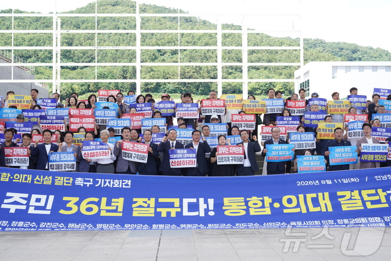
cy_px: 130
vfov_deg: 29.3
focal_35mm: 46
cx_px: 196
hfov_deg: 42.7
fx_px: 500
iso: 250
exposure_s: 1/250
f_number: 5
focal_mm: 46
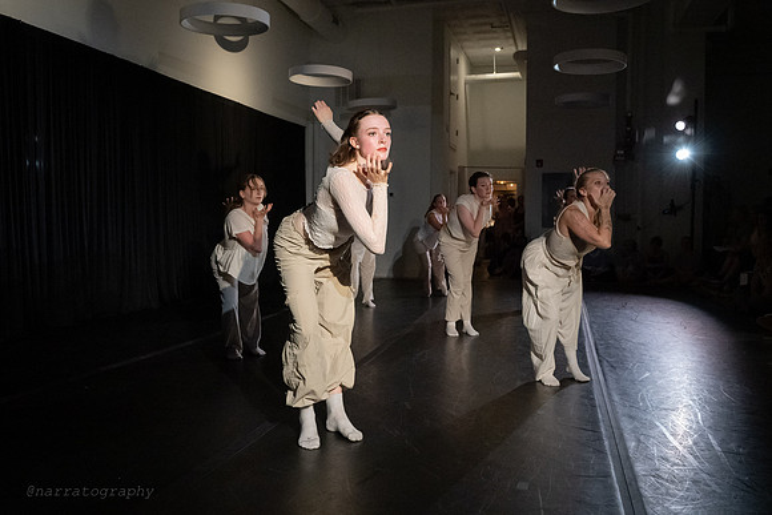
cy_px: 234
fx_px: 700
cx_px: 356
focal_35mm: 33
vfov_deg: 40.4
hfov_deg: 57.7
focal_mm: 28
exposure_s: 1/500
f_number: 5
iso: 6400
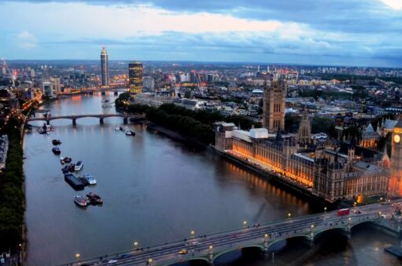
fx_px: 423
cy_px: 154
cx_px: 239
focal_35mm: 38
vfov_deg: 34.8
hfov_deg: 50.5
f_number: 5
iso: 400
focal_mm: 20
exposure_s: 1/6
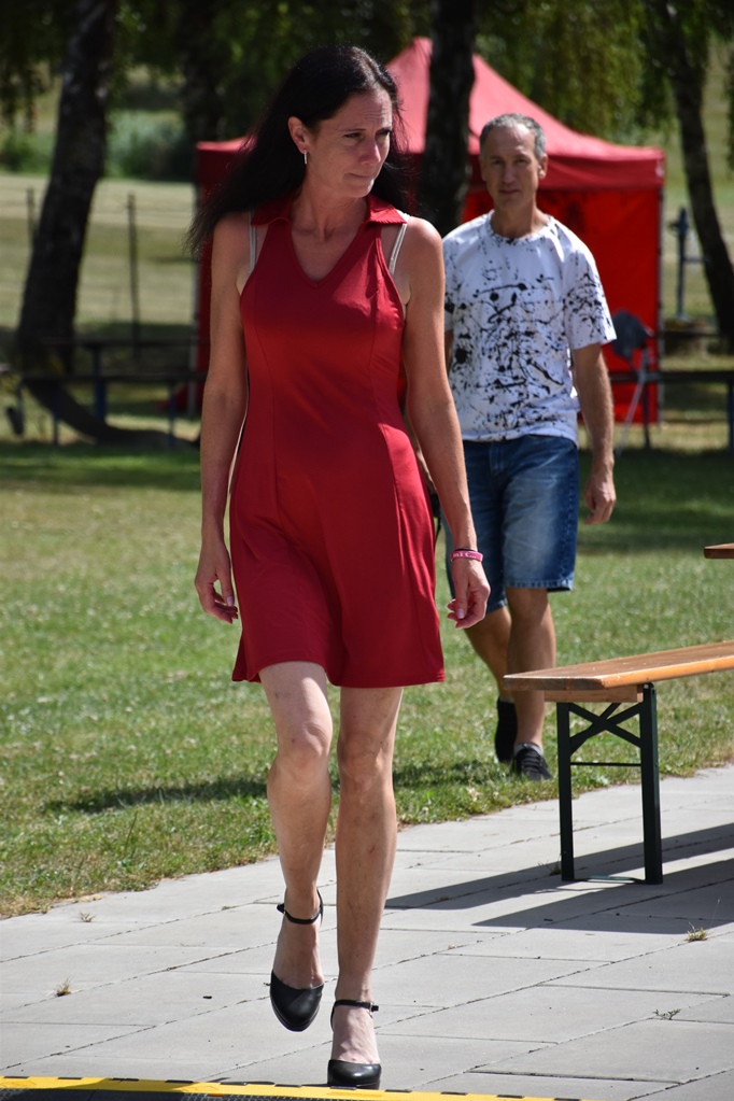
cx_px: 367
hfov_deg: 6.5
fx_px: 6422
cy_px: 550
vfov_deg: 9.8
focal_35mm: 210
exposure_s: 1/1600
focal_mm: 140
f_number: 6.3
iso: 400
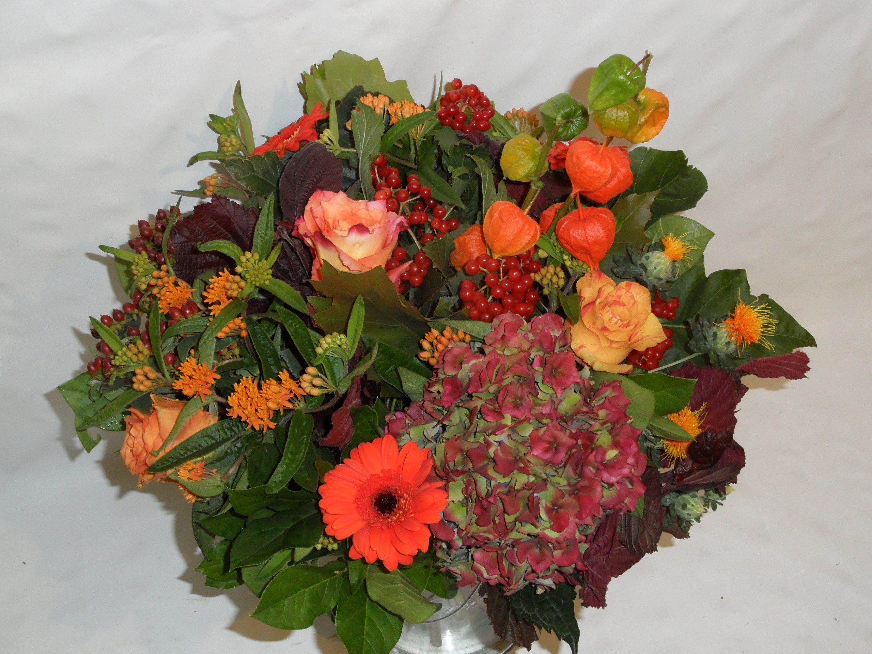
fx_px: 1260
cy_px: 327
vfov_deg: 29.1
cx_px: 436
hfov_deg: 38.2
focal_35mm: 50
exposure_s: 1/45
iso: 200
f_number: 3.8
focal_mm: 8.2
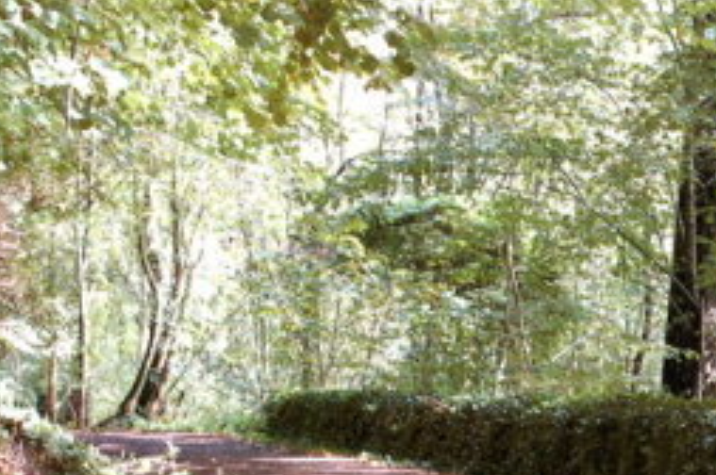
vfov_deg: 7.6
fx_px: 3536
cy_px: 515
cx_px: 838
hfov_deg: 11.4
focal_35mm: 178
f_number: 7.1
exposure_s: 1/30
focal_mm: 50
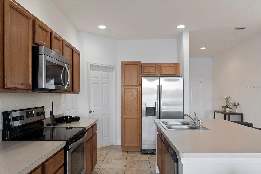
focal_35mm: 27
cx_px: 130
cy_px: 87
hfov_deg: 67.4
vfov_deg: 47.9
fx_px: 196
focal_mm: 27
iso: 100
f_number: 9
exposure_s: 1.3
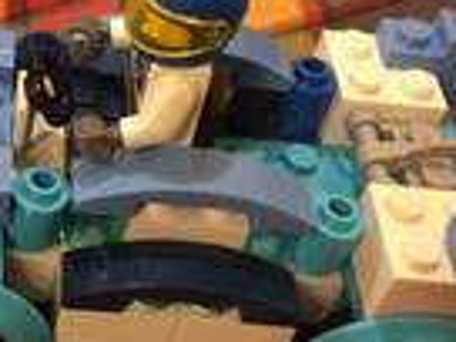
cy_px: 161
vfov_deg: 19.1
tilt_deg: -42.7
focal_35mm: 77
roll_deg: +24.8
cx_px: 40
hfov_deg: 24.6
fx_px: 1014
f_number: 2.2
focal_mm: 4.15
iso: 320
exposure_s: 1/33
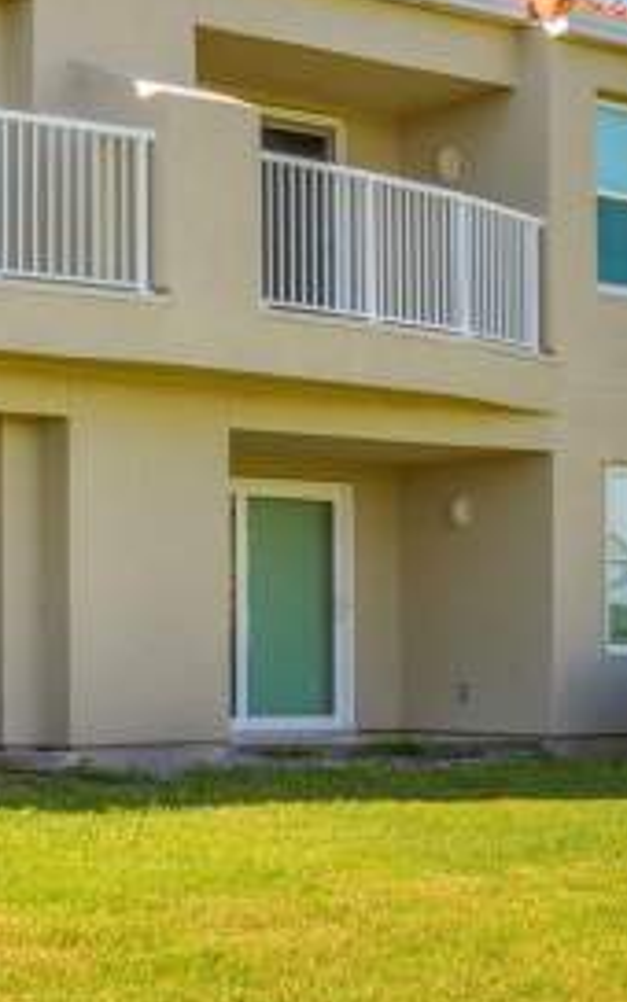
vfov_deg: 26.3
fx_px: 2133
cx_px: -317
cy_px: 672
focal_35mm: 78
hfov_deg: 15.4
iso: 100
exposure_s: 1/30
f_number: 16
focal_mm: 26
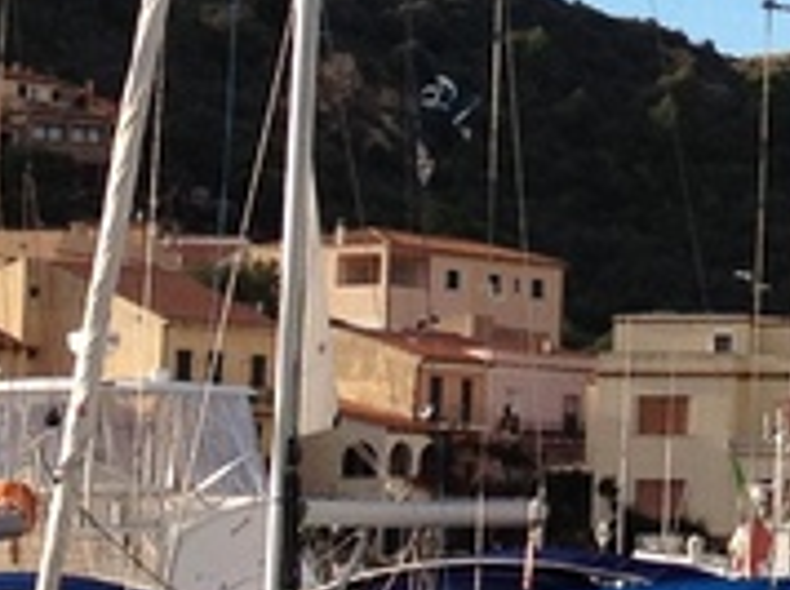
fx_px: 5379
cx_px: 1469
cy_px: -138
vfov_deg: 6.2
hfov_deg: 8.1
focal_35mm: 236
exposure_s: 1/1314
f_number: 2.4
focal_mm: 4.28
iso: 64
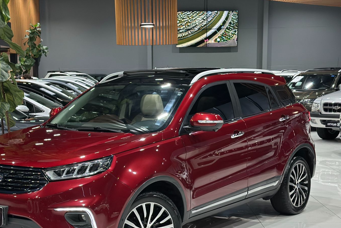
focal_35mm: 71
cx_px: 140
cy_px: 162
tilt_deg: -8.0
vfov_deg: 19.1
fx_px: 672
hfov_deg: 28.4
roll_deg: +0.5
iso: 250
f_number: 1.78
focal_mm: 6.86
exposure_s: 1/125
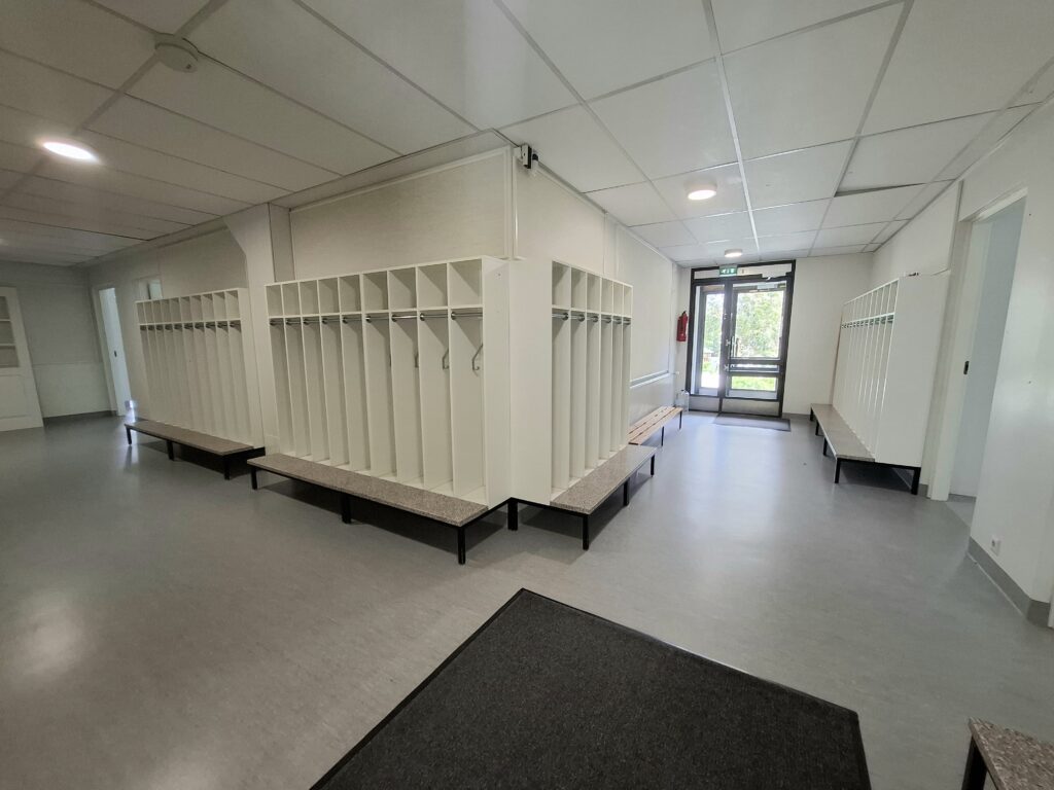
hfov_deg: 106.2
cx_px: 527
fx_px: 396
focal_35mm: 13
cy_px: 395
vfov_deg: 89.9
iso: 125
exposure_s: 1/50
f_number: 2.2
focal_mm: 1.74
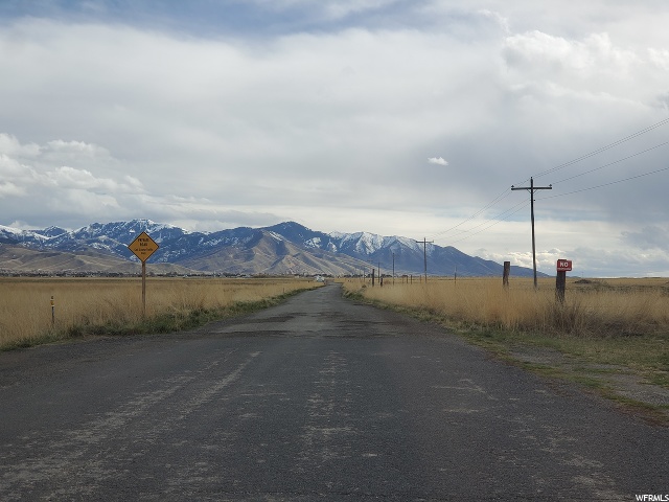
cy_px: 251
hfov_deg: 36.8
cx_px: 334
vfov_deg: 28.0
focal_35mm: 52
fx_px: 1005
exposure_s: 1/455
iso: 50
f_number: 2.4
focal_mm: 6
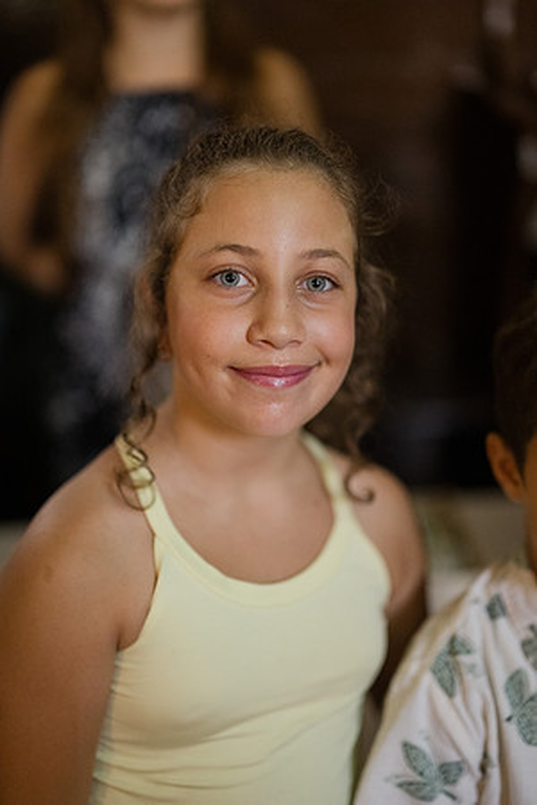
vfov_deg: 39.6
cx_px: 268
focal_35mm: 50
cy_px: 402
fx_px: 1119
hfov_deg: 27.0
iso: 3200
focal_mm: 50
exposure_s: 1/400
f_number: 1.2
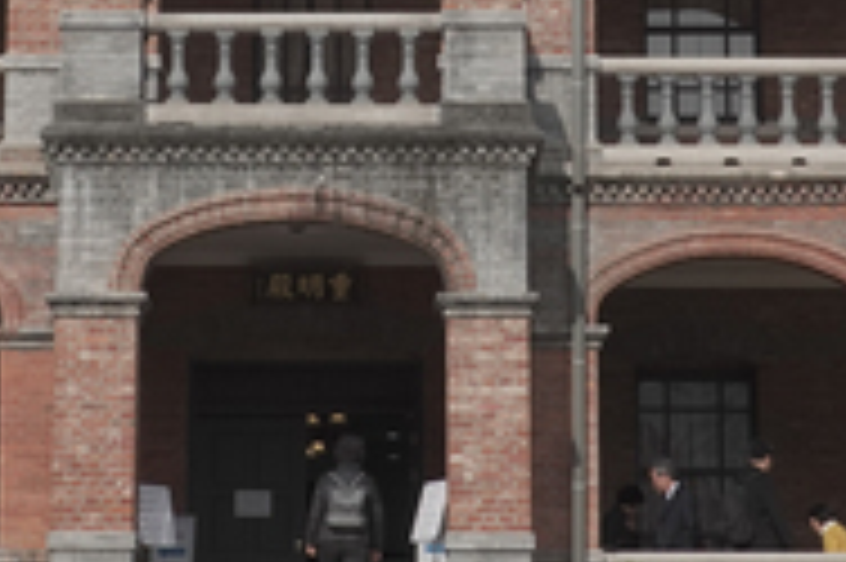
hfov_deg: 12.8
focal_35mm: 160
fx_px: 3757
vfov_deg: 8.5
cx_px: 331
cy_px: -58
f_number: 8
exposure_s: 1/320
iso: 125
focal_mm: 15.9
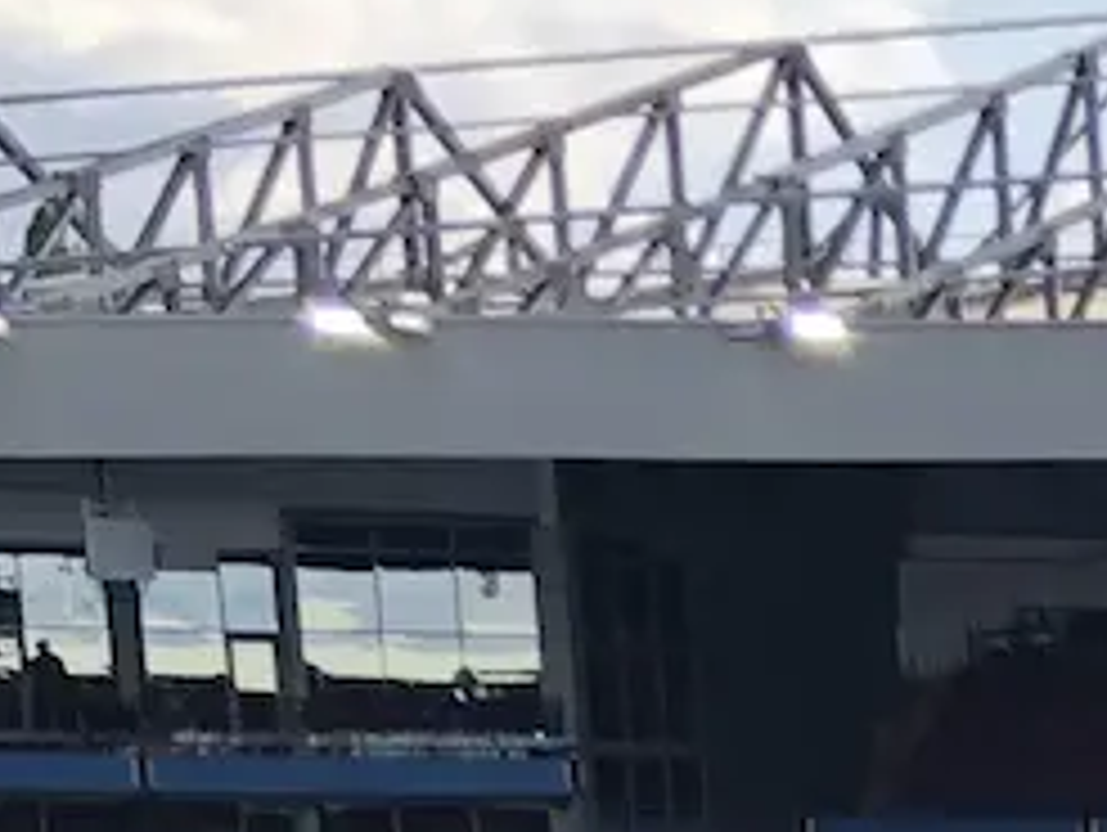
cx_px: 3105
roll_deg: +0.2
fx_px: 5826
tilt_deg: -9.9
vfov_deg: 7.7
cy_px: 1934
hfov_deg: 9.1
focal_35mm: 182
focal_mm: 4
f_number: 1.8
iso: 20
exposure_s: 1/1012
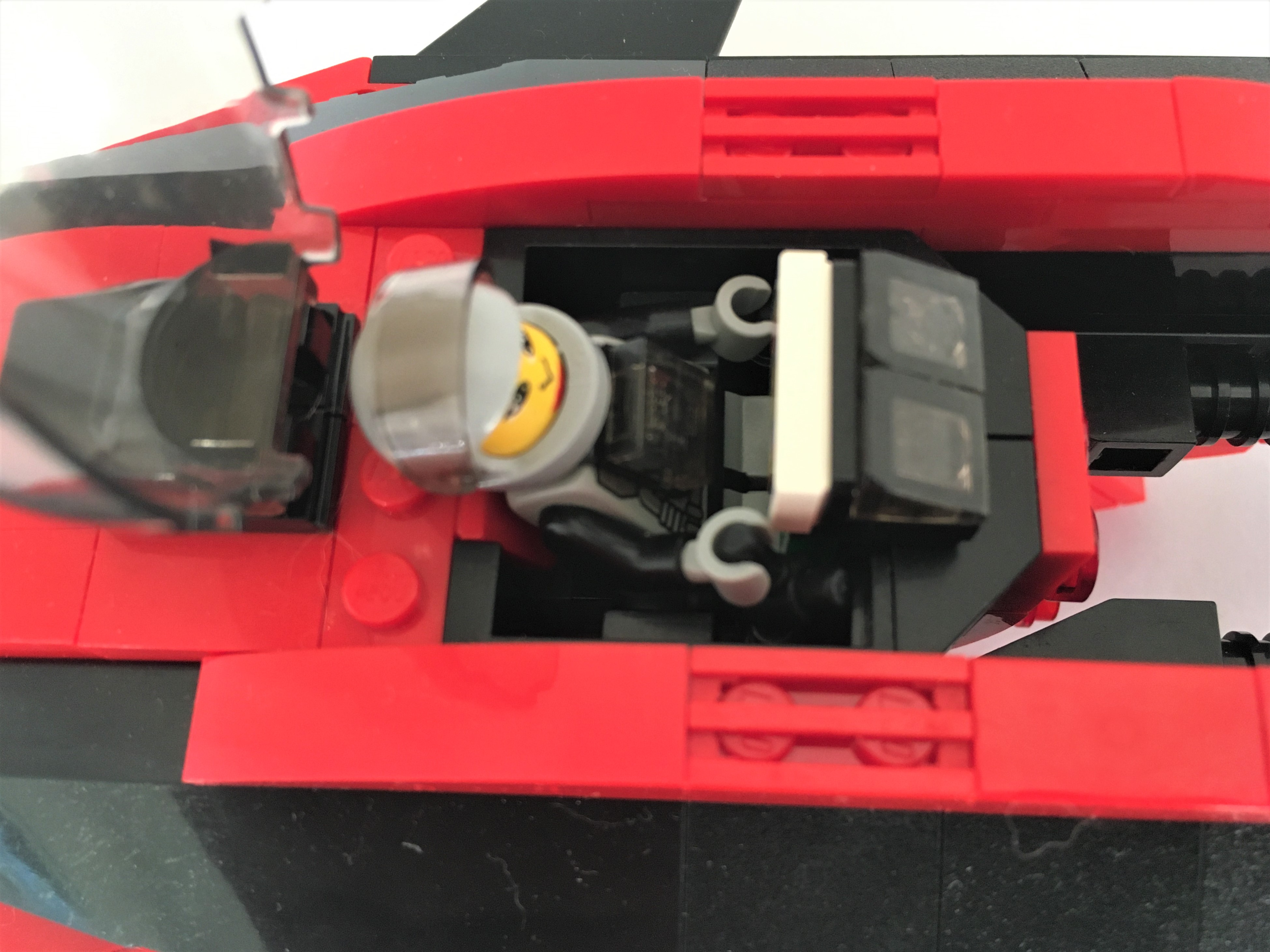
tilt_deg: -70.8
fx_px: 1064
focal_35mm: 29
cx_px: 635
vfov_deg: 48.2
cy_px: 476
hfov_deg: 61.7
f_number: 2.2
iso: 160
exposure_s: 1/30
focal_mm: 4.15
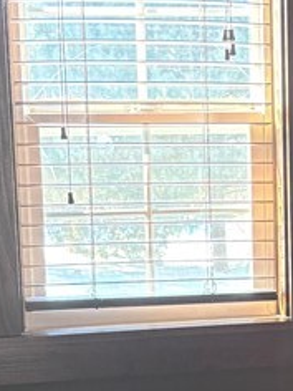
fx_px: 1275
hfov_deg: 13.0
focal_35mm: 113
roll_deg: +1.3
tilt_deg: -6.4
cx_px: 273
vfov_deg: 17.3
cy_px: 288
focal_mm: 5.96
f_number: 1.6
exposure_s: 1/60
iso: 320
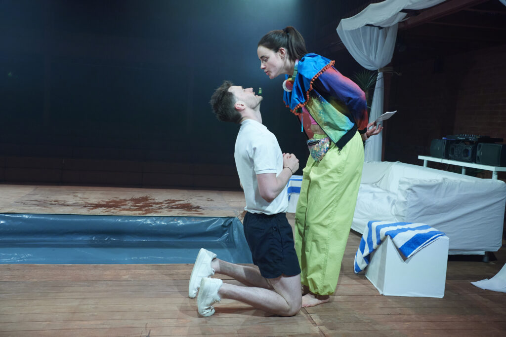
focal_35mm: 36
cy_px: 168
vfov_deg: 36.9
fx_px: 506
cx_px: 253
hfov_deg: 53.1
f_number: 5.6
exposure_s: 1/250
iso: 3200
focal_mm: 36
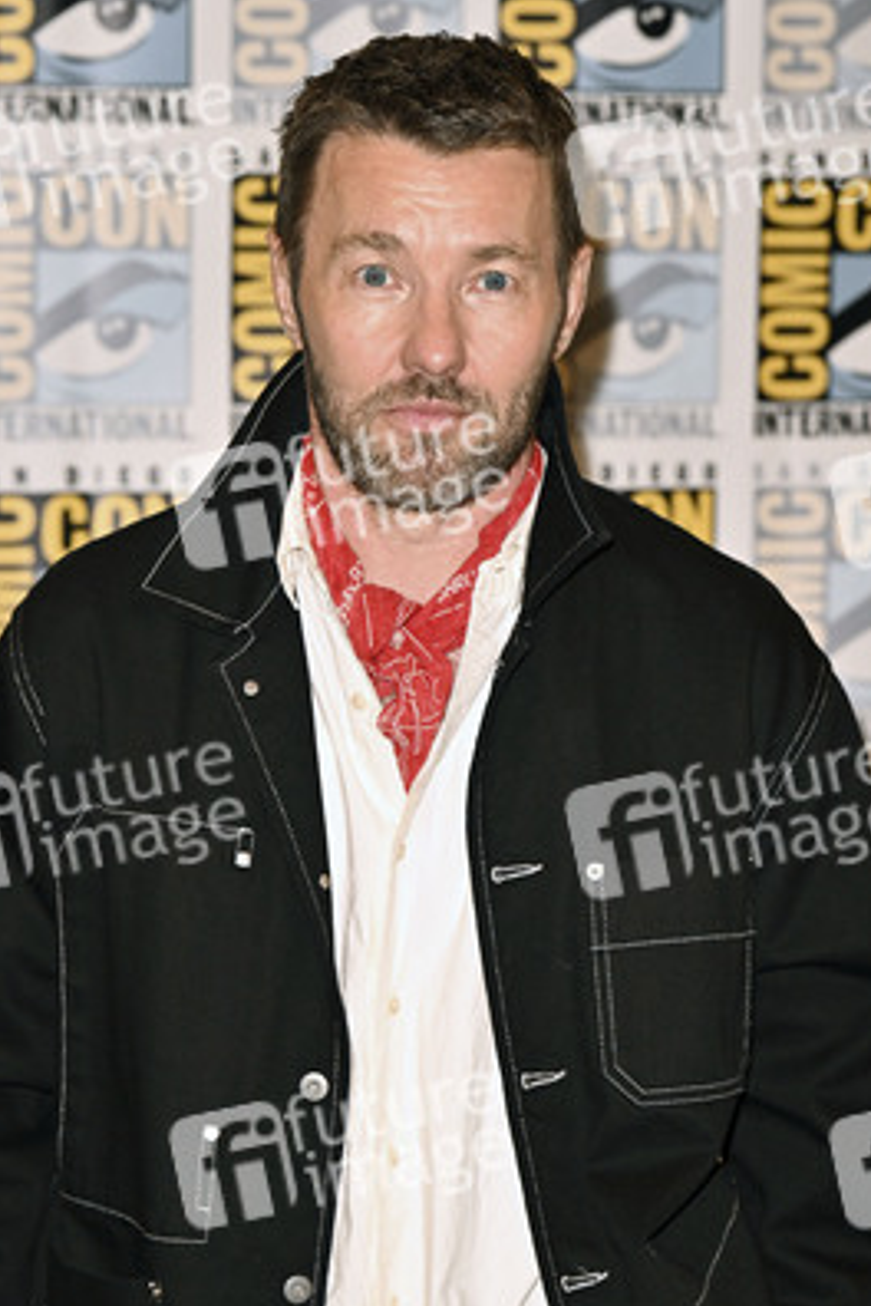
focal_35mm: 102
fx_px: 3701
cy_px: 656
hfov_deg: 13.4
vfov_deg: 20.0
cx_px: 436
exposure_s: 1/250
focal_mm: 101
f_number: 5
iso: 2500
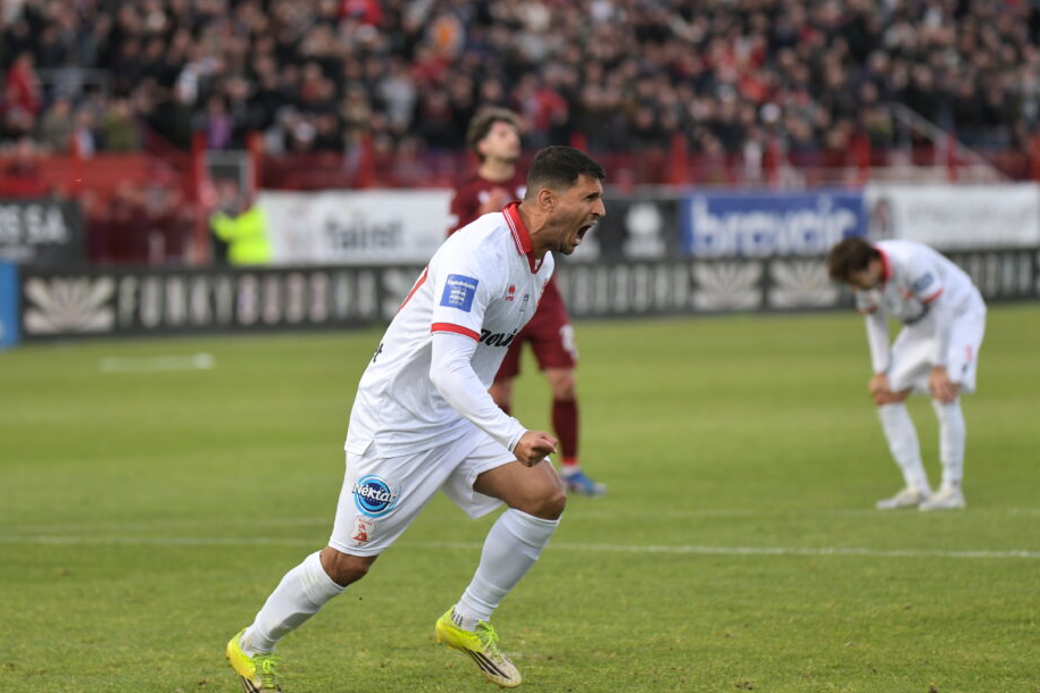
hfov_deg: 9.2
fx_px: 6442
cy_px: 359
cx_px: 461
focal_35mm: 223
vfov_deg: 6.2
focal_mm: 170
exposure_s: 1/1600
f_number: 3.2
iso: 640
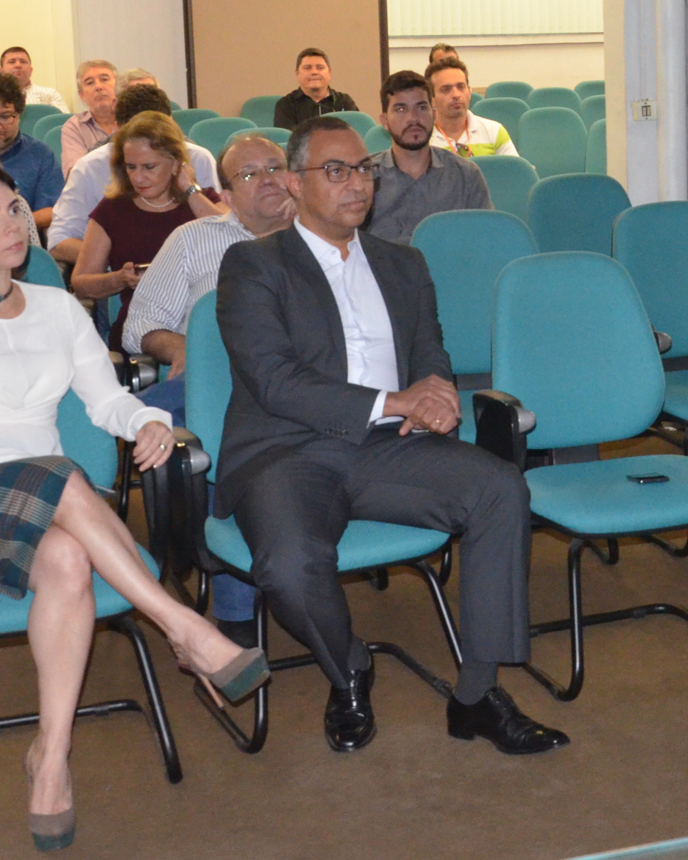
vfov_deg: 26.2
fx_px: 1833
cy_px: 259
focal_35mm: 72
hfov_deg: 20.3
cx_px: 753
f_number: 7.1
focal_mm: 22
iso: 3200
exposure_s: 1/60
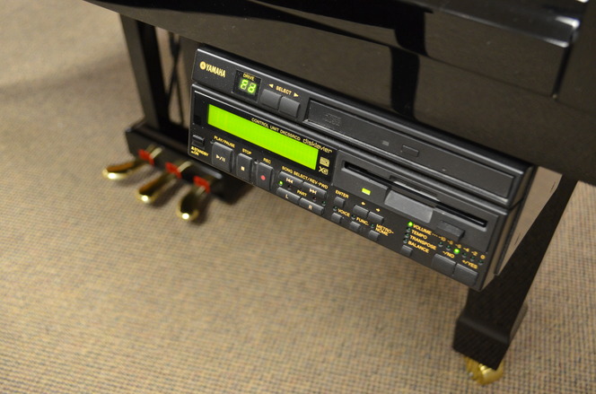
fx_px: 644
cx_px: 298
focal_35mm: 39
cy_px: 197
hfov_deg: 49.7
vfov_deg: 34.0
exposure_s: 1/30
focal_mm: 26
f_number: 4.2
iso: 1600
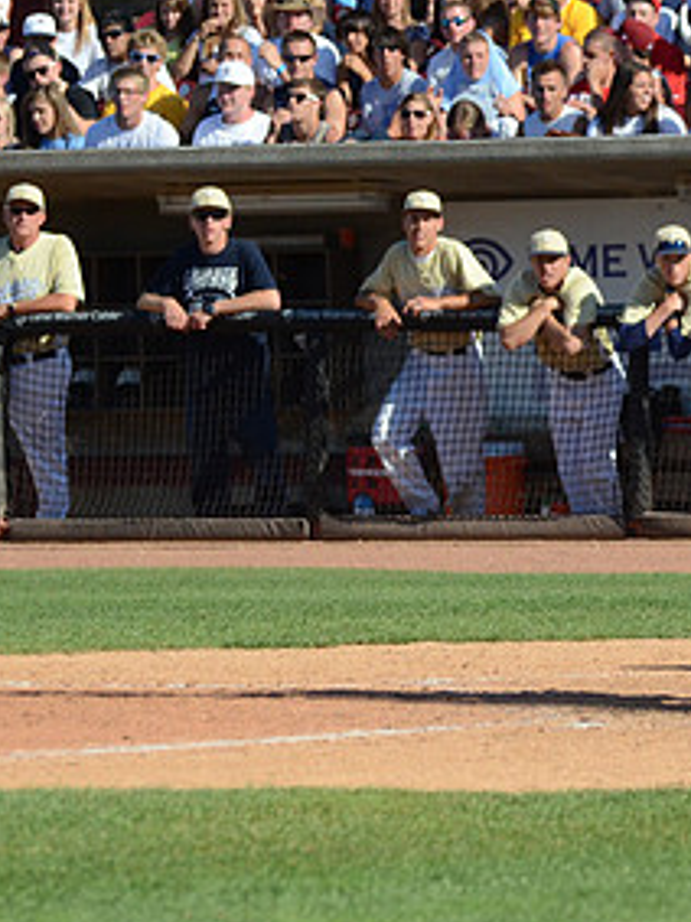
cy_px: 319
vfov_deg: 5.4
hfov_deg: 4.0
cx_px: 877
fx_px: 9828
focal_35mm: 369
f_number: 4.8
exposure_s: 1/8000
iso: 1000
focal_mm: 125
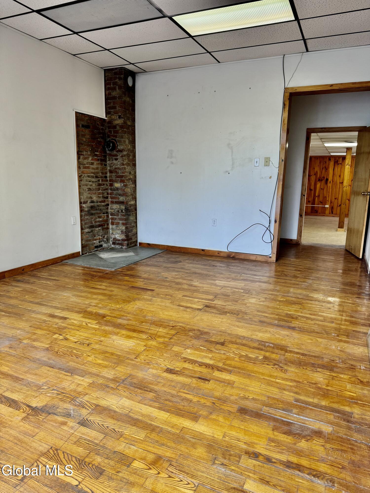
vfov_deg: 71.6
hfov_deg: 56.8
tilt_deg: -11.1
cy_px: 246
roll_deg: -0.2
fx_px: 342
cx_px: 185
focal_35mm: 24
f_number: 1.78
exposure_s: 1/60
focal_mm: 6.76
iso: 125
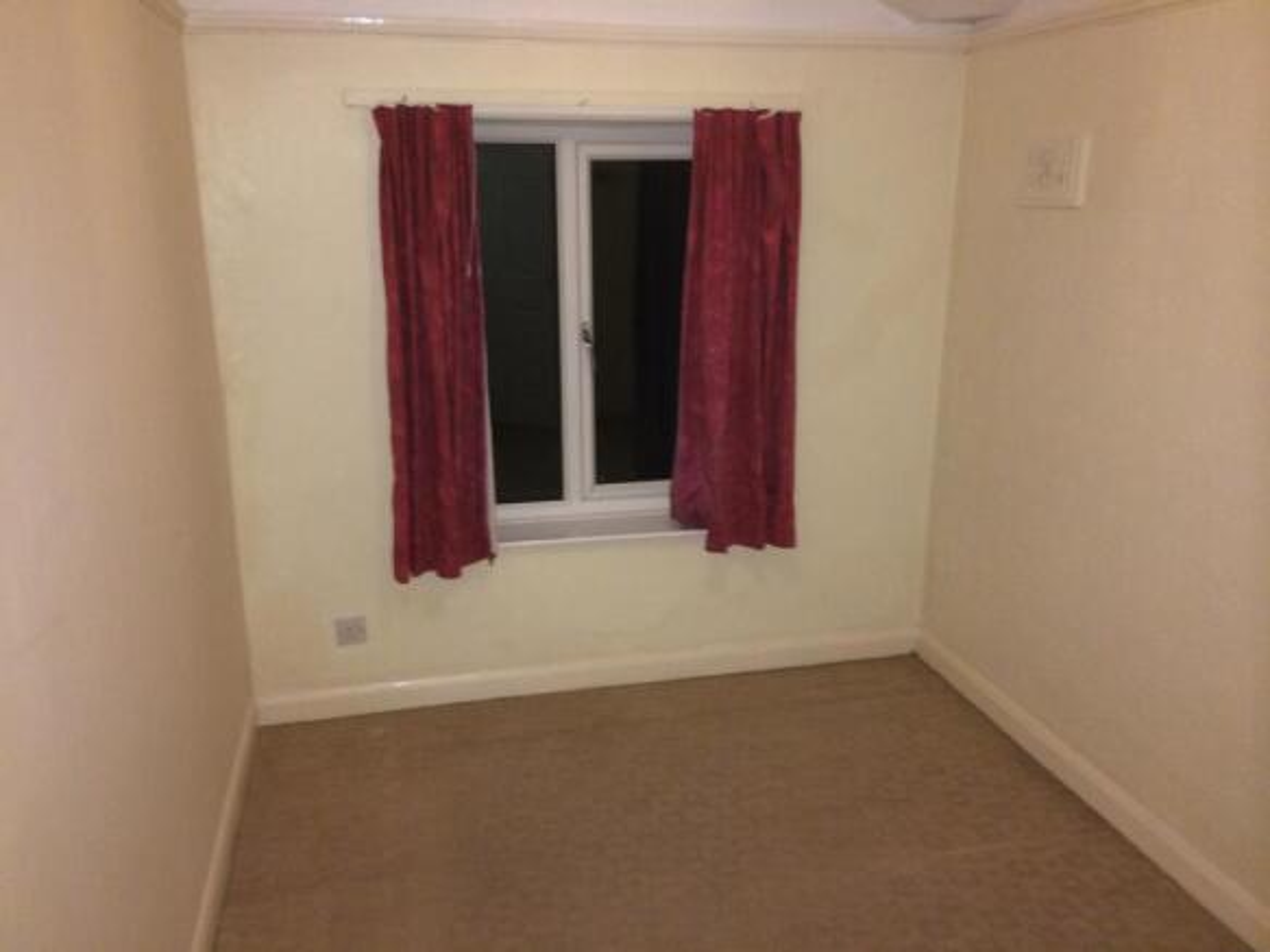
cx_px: 635
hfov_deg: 60.0
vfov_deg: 46.8
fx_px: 1100
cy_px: 476
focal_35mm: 30
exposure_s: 1/16
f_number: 2.2
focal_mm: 4.12
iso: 160
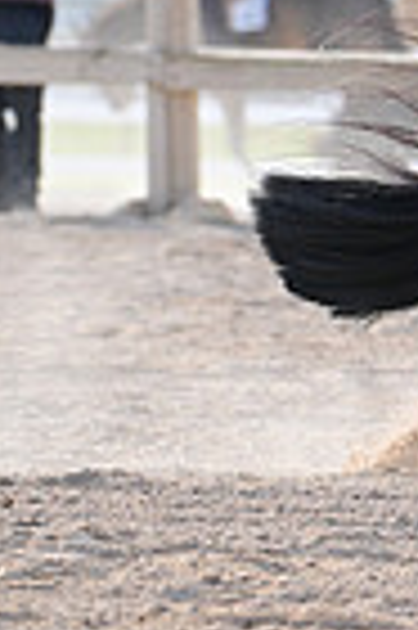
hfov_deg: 1.8
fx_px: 13024
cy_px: -164
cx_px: 1178
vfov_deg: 2.8
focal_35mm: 746
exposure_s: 1/2000
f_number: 5
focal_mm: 180
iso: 1000
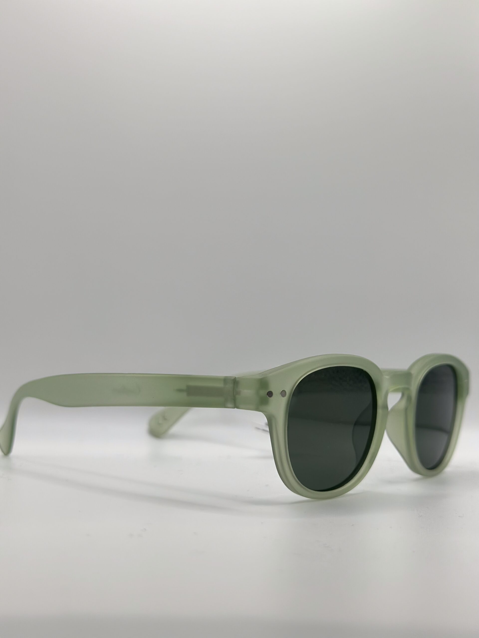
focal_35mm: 48
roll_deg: -2.3
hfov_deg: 30.3
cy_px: 319
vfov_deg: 39.7
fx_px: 886
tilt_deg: -4.6
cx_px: 240
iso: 80
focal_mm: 6.86
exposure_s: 1/681
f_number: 1.78
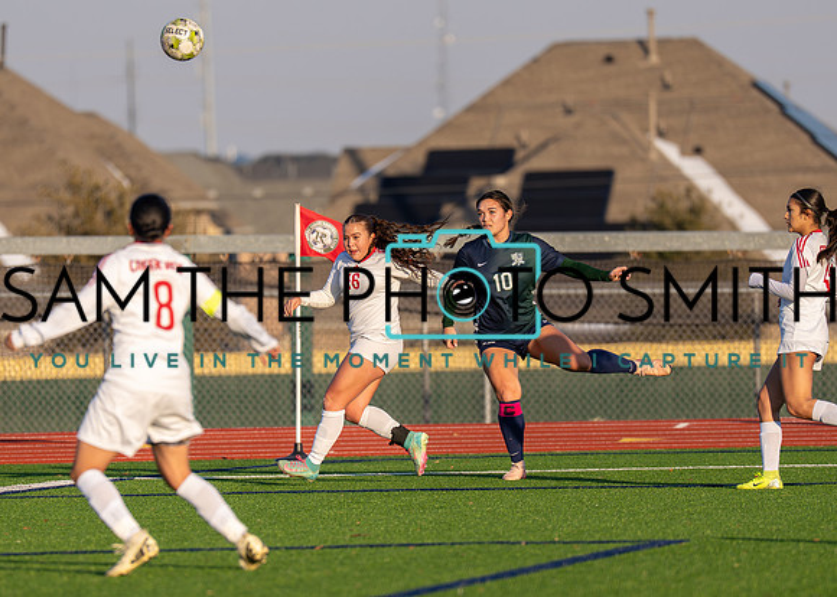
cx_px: 450
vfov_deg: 3.3
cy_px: 350
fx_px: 10223
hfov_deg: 4.7
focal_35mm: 430
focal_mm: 200
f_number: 2.8
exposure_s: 1/3200
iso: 200
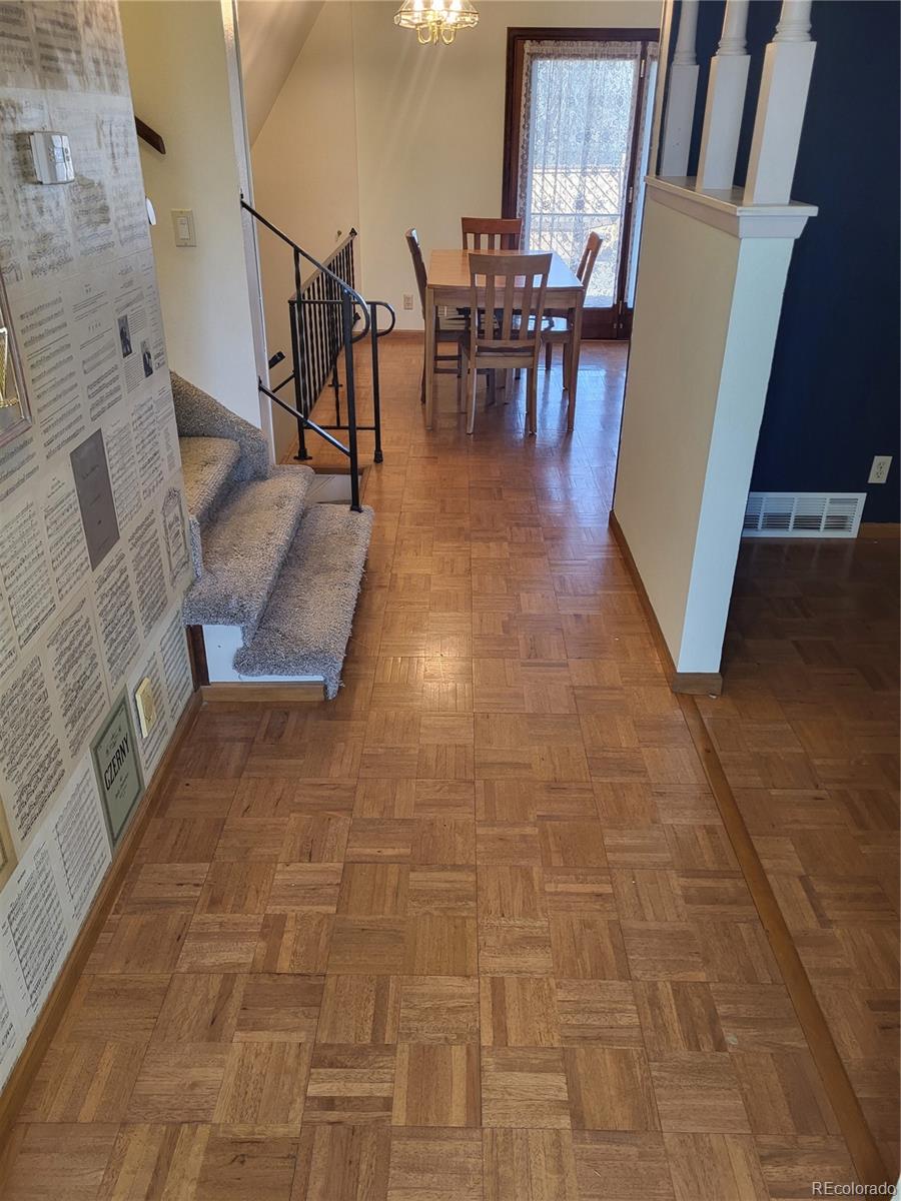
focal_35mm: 26
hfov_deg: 53.1
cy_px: 600
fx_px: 902
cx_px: 450
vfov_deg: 67.3
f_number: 1.8
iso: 250
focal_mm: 5.4
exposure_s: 1/120
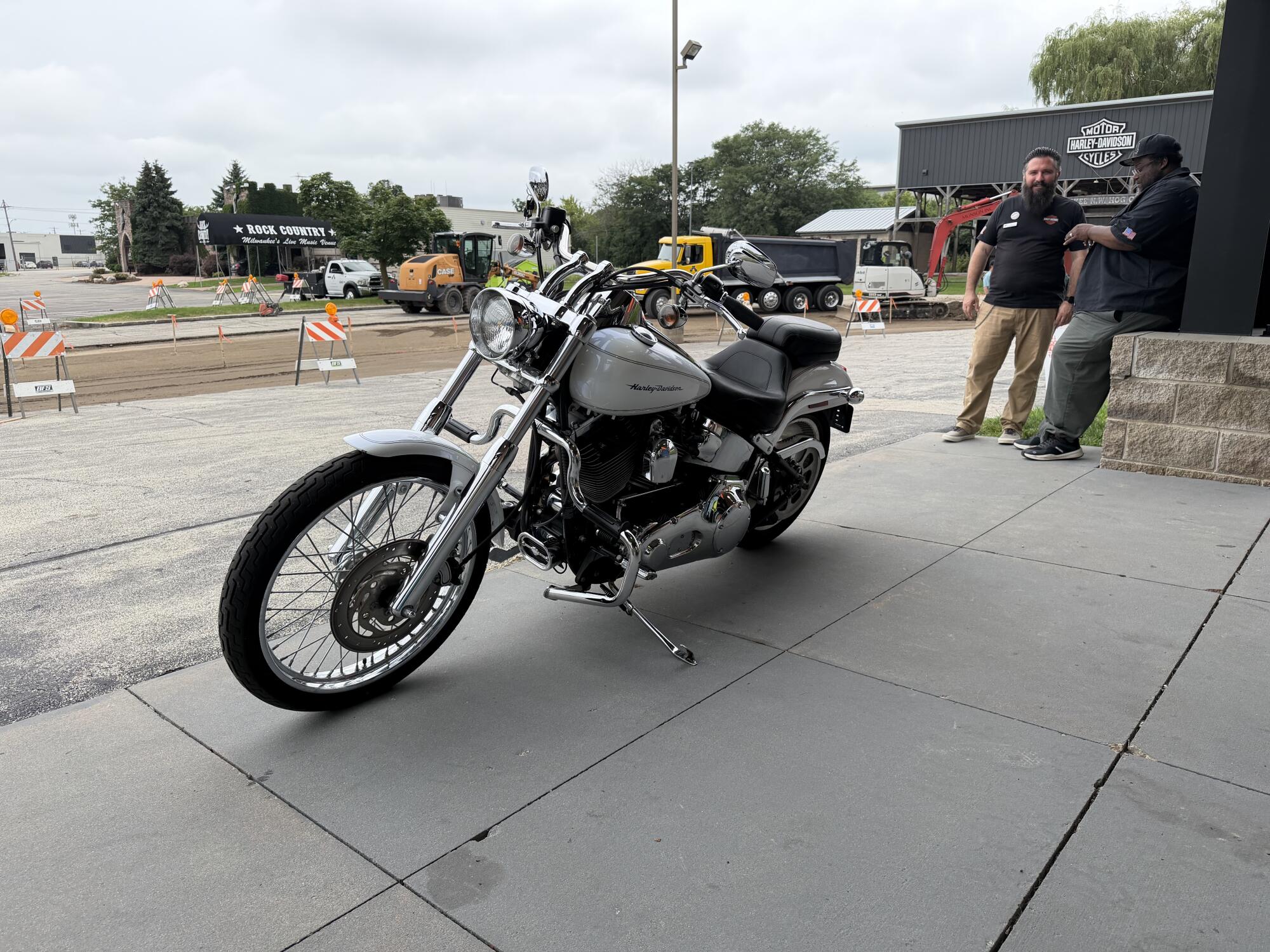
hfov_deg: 71.6
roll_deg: +1.0
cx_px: 635
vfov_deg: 56.8
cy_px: 476
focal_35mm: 24
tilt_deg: -12.9
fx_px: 881
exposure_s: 1/1585
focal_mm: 6.76
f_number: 1.78
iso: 100
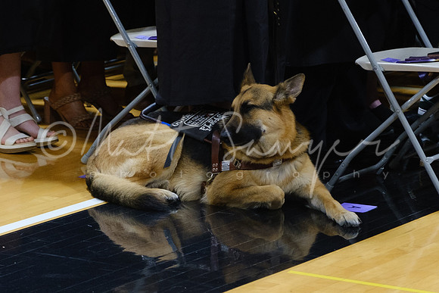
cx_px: 220
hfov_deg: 9.6
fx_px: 2620
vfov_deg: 6.4
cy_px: 251
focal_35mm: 215
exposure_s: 1/100
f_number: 3.2
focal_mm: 55
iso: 1250
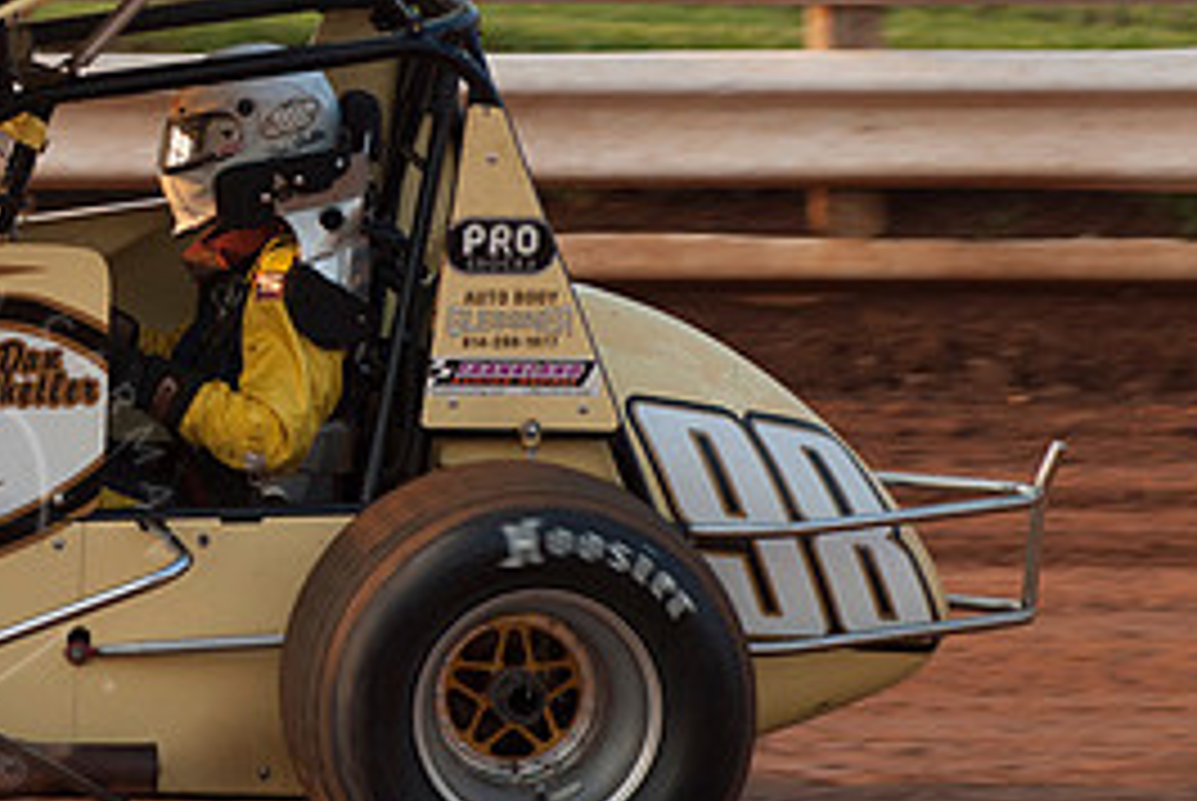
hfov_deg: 5.0
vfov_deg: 3.4
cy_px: 117
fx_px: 13614
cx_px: -99
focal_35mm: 409
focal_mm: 125
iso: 100
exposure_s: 1/400
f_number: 4.5
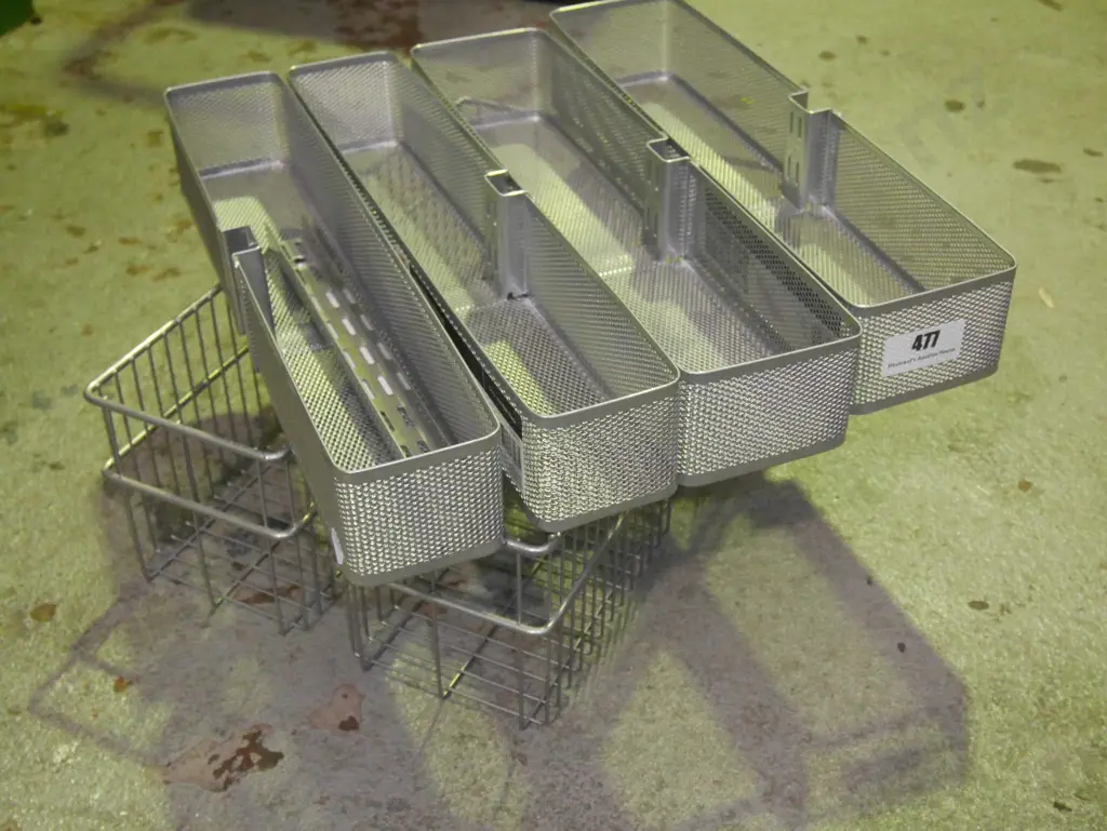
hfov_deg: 42.9
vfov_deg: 32.9
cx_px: 554
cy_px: 416
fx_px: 1408
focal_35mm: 44
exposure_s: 1/60
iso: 3200
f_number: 4.9
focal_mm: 22
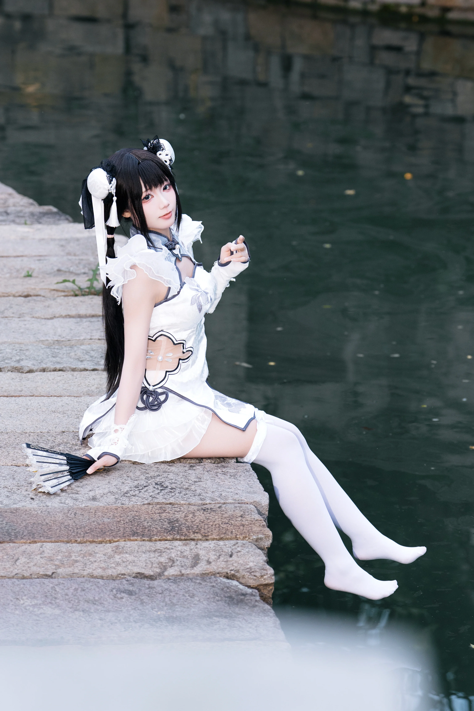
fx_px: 3081
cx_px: 237
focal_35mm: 156
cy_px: 356
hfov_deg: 8.8
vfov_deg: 13.2
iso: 800
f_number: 3.5
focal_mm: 104
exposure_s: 1/160
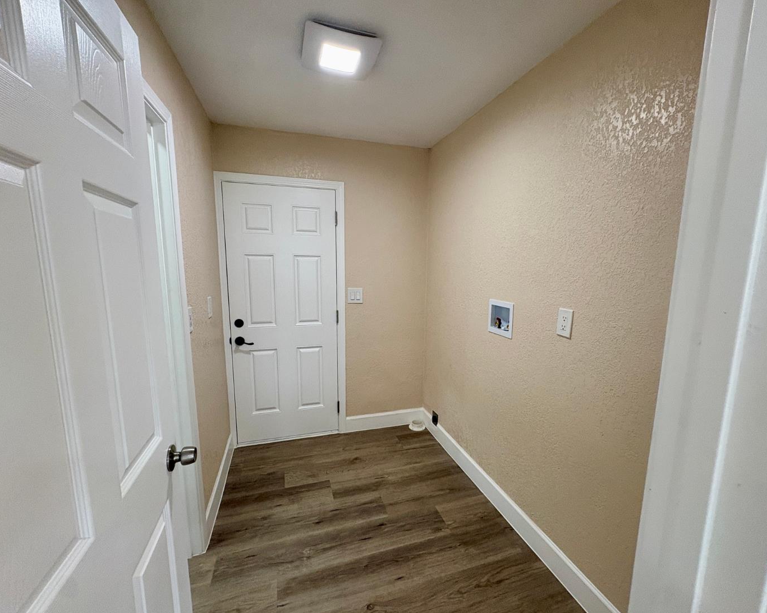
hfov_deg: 96.8
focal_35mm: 15
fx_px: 340
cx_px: 392
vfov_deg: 84.0
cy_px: 315
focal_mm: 2.22
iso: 160
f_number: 2.2
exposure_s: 1/120
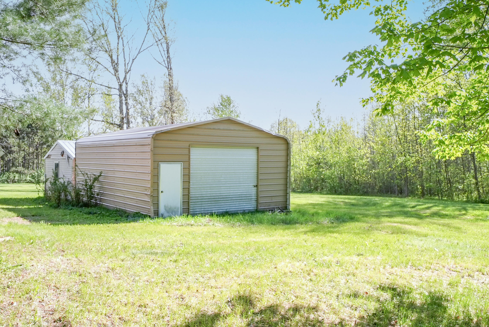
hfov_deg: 60.3
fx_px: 421
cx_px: 244
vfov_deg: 42.4
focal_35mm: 31
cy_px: 164
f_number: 7.1
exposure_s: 1/800
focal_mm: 21
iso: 800
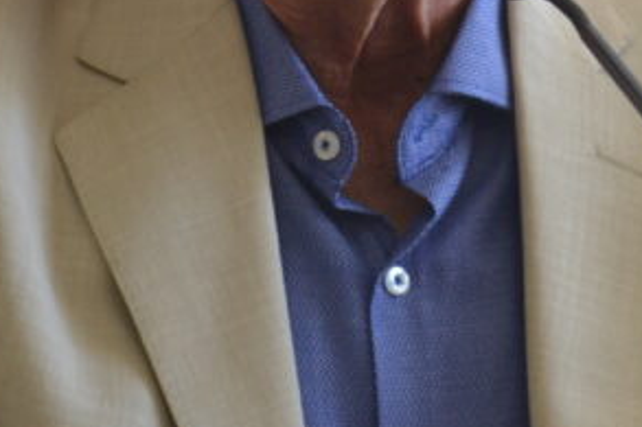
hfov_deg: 5.2
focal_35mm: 394
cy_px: -71
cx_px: 458
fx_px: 7018
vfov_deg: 3.5
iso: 400
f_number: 4.5
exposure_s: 1/80
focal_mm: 75
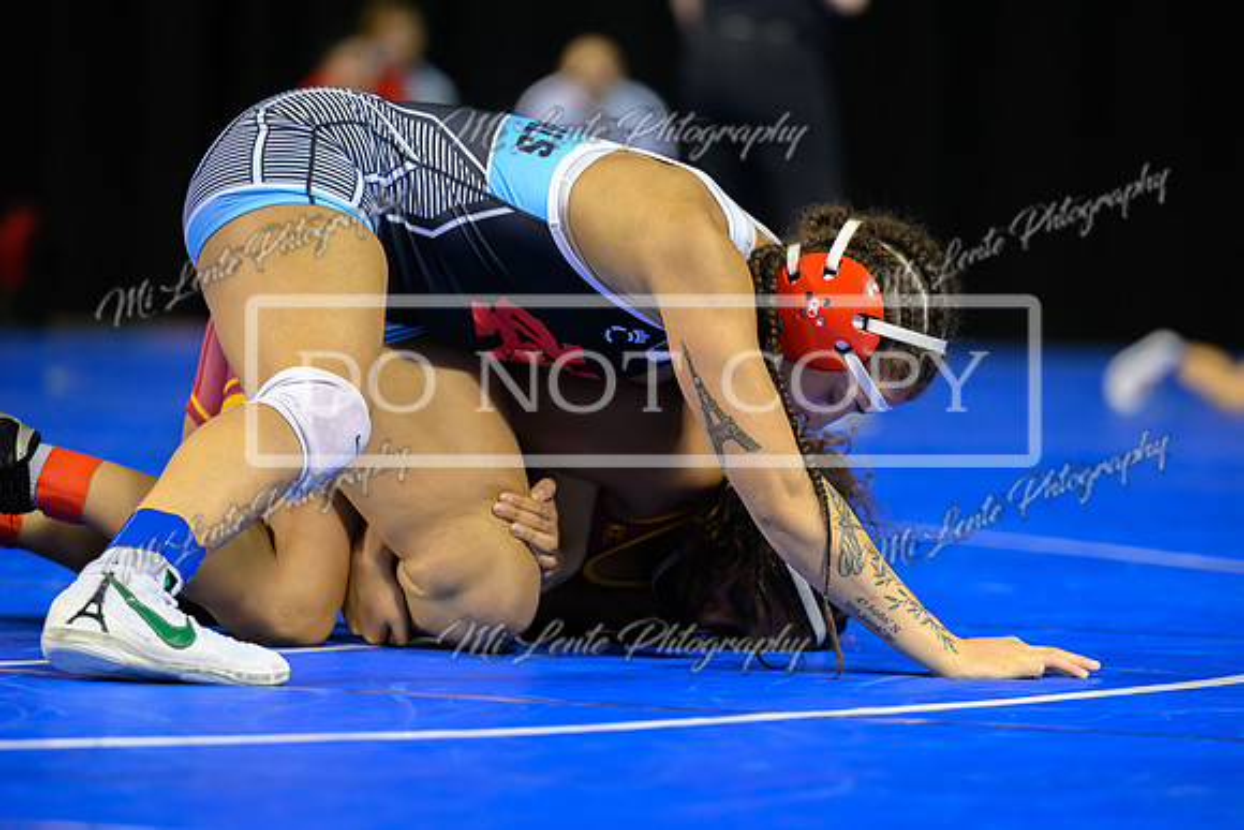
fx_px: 8260
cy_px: 496
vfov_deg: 5.8
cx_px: 727
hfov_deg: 8.6
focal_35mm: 239
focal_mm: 200
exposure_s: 1/800
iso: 3200
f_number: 2.8
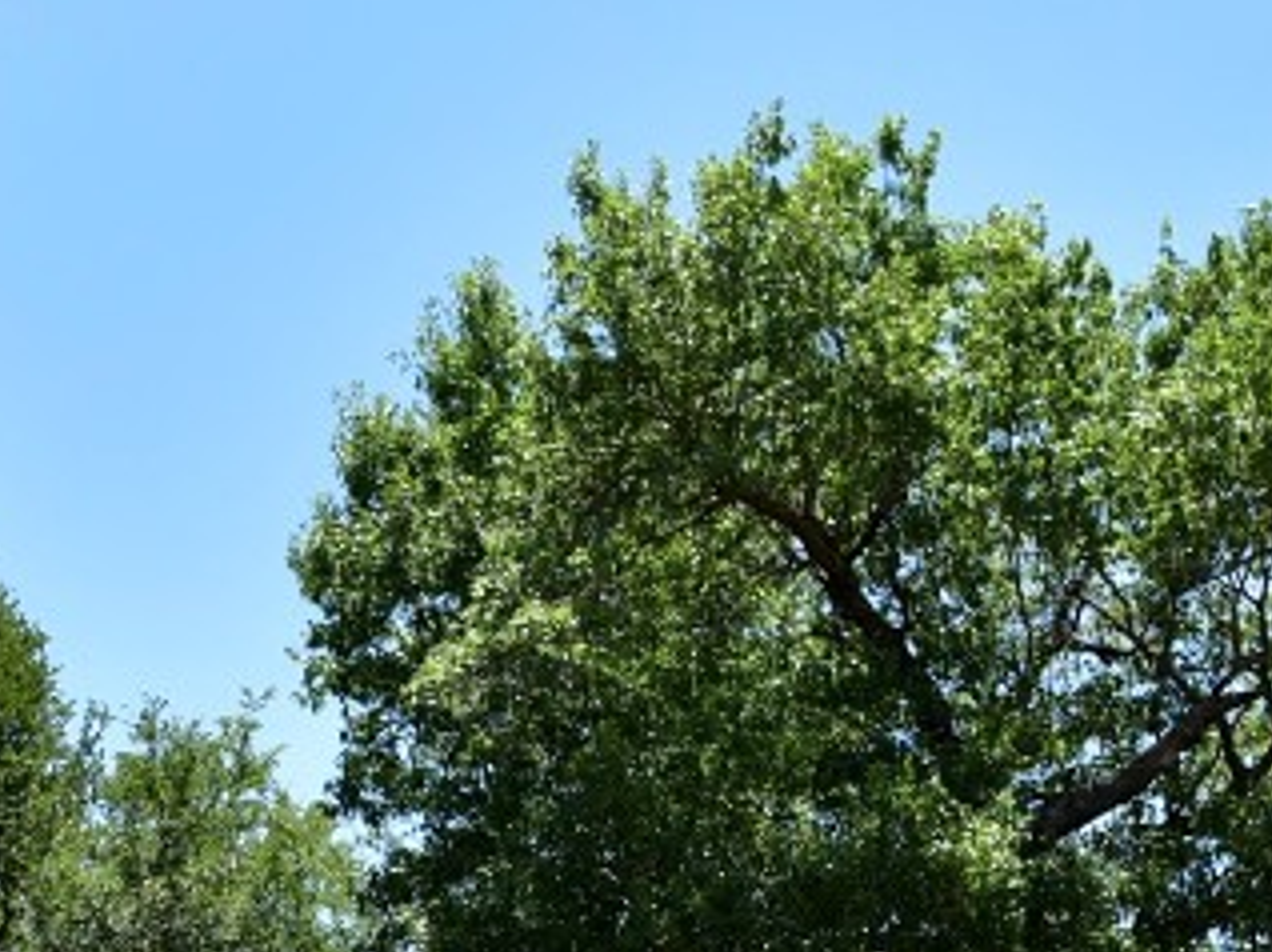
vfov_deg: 14.8
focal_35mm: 94
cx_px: 410
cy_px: 1340
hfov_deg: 20.8
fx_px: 3452
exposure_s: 1/200
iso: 64
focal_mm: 27
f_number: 5.6
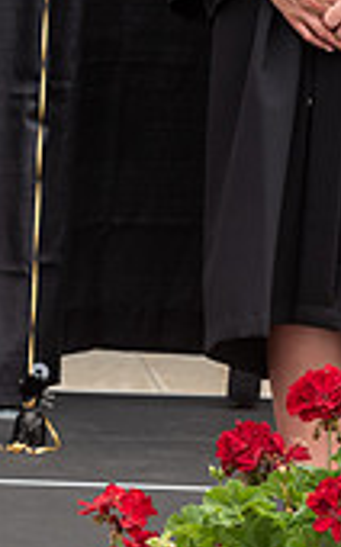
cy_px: -109
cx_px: -419
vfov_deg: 8.4
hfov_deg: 5.2
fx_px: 3679
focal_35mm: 247
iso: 500
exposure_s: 1/500
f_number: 5.6
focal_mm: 52
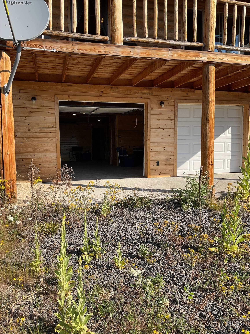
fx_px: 279
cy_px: 167
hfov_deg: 48.2
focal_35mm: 29
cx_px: 125
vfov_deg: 61.7
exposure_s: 1/944
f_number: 1.8
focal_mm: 3
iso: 16
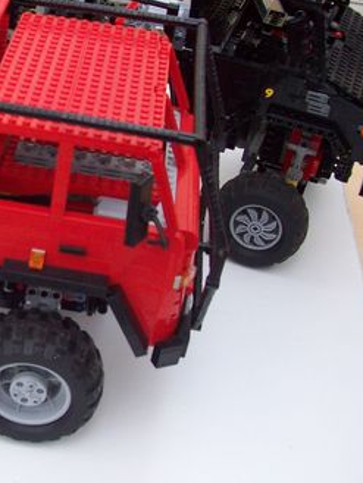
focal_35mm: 70
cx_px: -72
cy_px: 228
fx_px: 978
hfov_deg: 19.8
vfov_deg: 27.8
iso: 80
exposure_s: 1/160
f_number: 2.7
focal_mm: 6
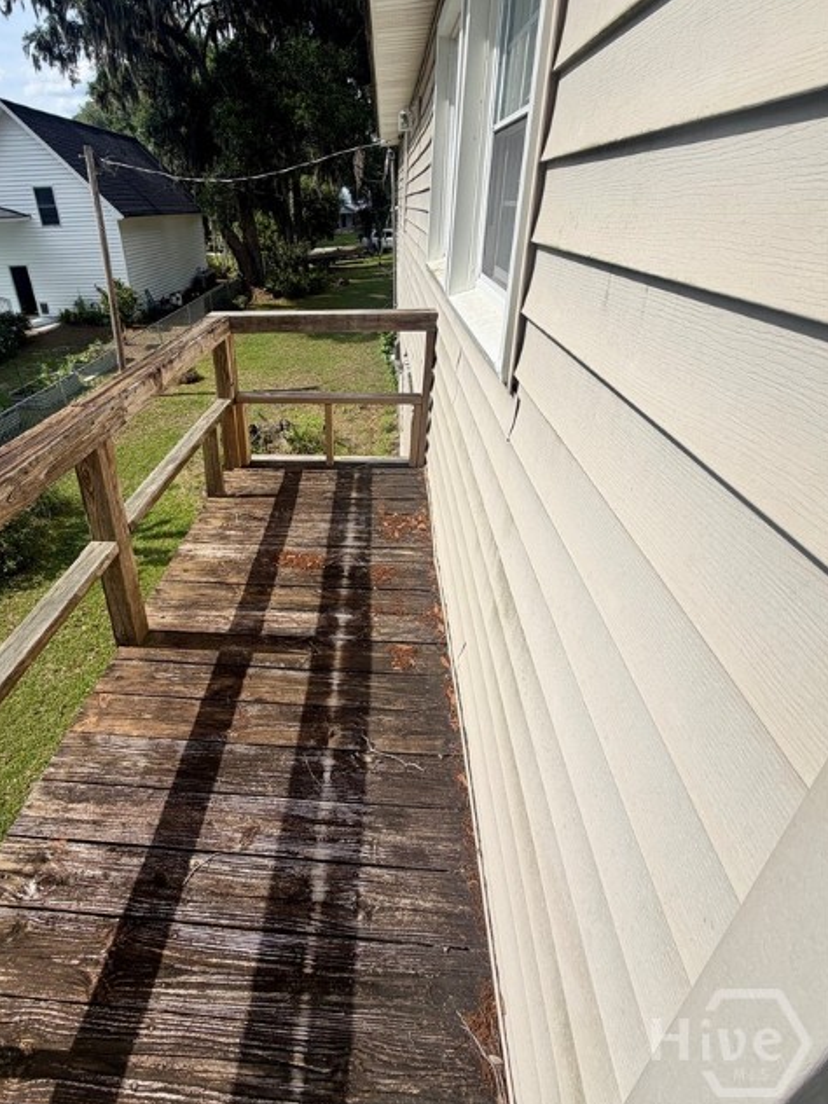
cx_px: 328
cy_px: 473
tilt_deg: -25.5
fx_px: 542
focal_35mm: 17
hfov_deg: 73.9
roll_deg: +2.2
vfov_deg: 90.4
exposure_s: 1/1105
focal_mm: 2.22
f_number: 2.2
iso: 20
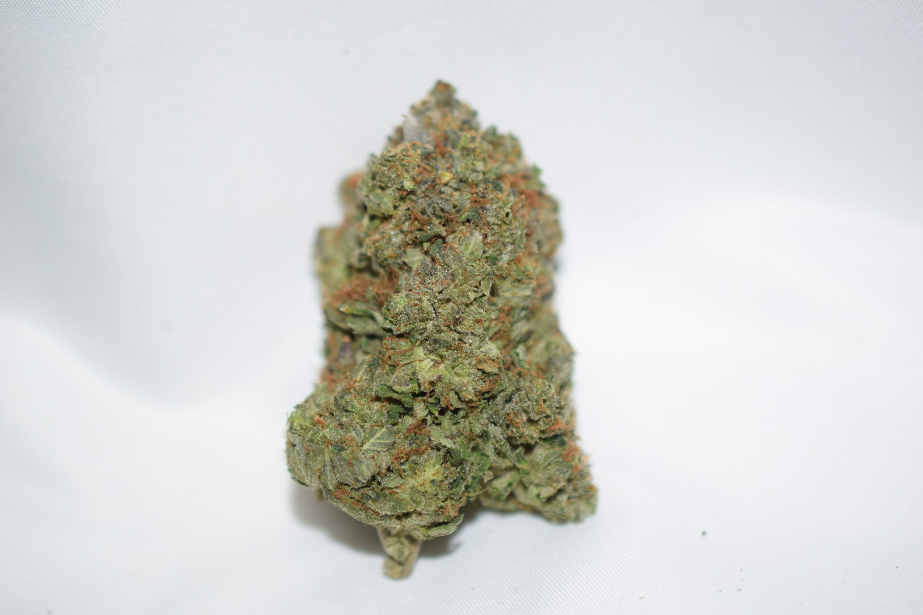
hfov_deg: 33.4
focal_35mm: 60
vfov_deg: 22.6
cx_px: 462
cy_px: 308
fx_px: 1538
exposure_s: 1/60
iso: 100
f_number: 3.2
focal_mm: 40
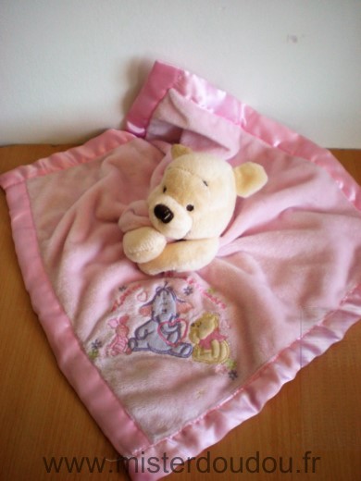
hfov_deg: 37.7
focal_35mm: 38
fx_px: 528
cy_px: 240
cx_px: 180
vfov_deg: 49.0
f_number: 3.1
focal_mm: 6.3
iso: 186
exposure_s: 1/58
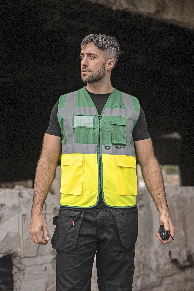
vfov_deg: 32.4
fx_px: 501
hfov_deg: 21.9
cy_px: 146
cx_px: 97
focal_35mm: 62
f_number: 2.8
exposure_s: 1/250
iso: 250
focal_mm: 62
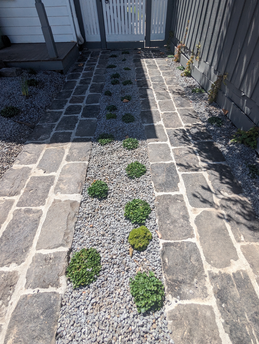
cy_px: 162
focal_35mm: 17
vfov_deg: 90.8
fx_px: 169
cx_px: 136
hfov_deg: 74.8
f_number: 2.2
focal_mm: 2.35
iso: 45
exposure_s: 1/1199
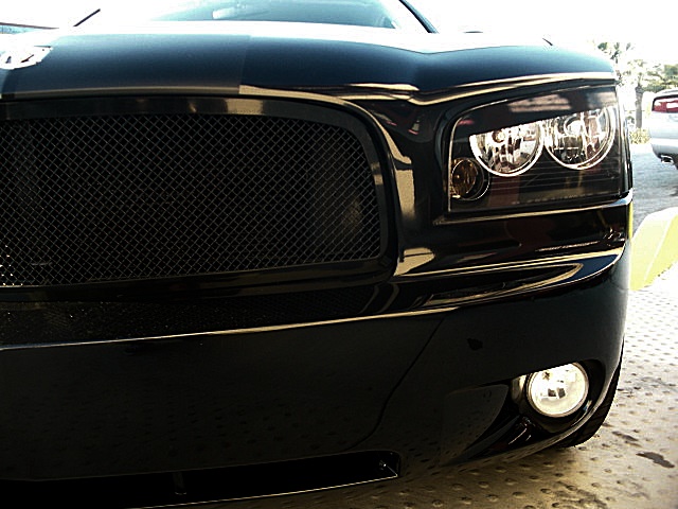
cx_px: 339
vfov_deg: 39.7
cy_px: 254
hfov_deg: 51.4
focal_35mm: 36
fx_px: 705
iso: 200
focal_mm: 6.3
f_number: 2.8
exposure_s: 1/80
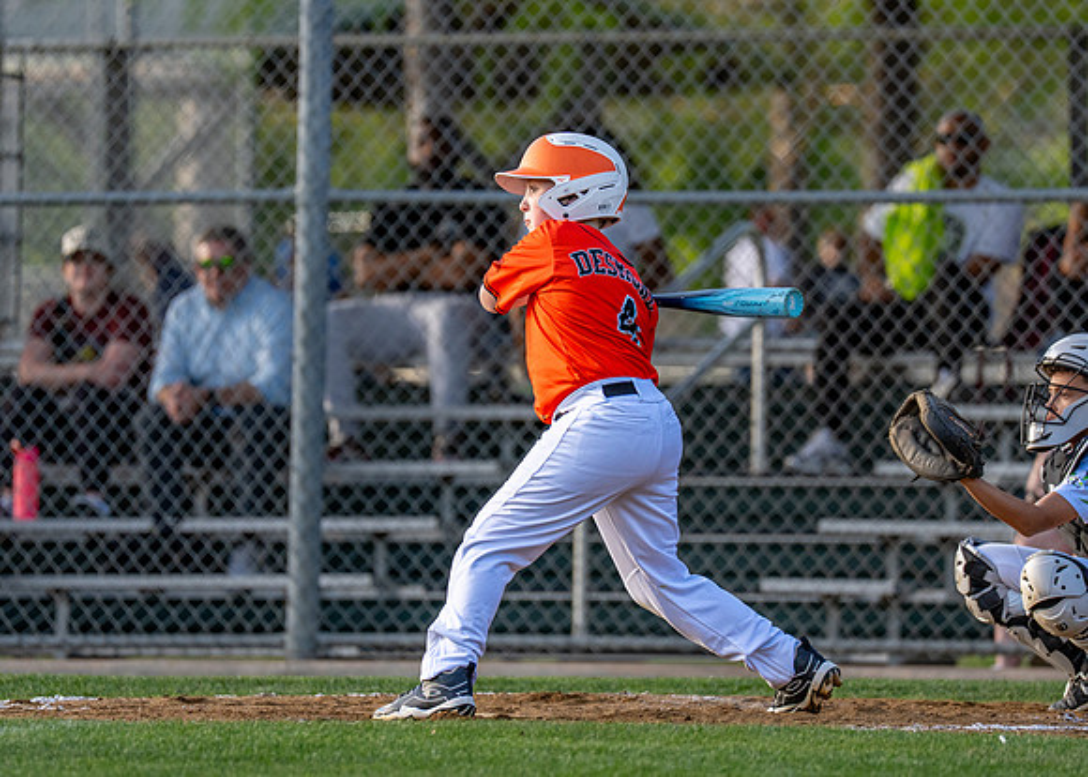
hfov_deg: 5.3
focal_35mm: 383
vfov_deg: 3.8
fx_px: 11845
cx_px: 644
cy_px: 347
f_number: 2.8
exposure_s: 1/2000
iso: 400
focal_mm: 200
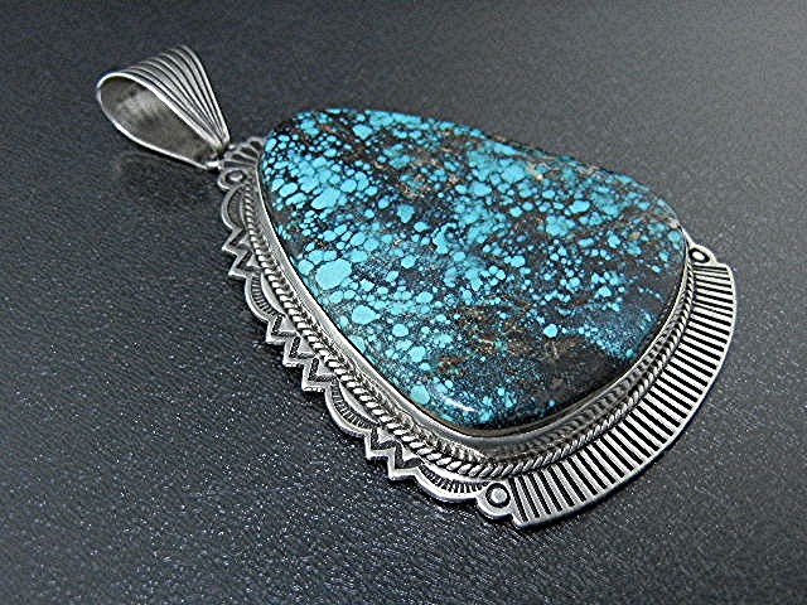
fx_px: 1049
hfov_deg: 42.1
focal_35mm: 45
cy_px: 302
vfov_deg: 32.2
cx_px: 404
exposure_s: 1/30
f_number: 7.6
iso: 800
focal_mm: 8.1
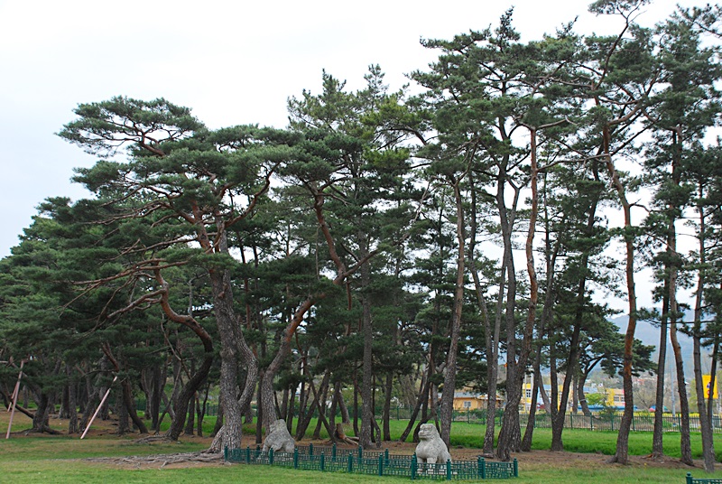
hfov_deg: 42.3
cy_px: 242
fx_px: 934
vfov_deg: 29.0
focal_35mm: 46
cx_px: 361
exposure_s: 1/80
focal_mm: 31
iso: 400
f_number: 6.3
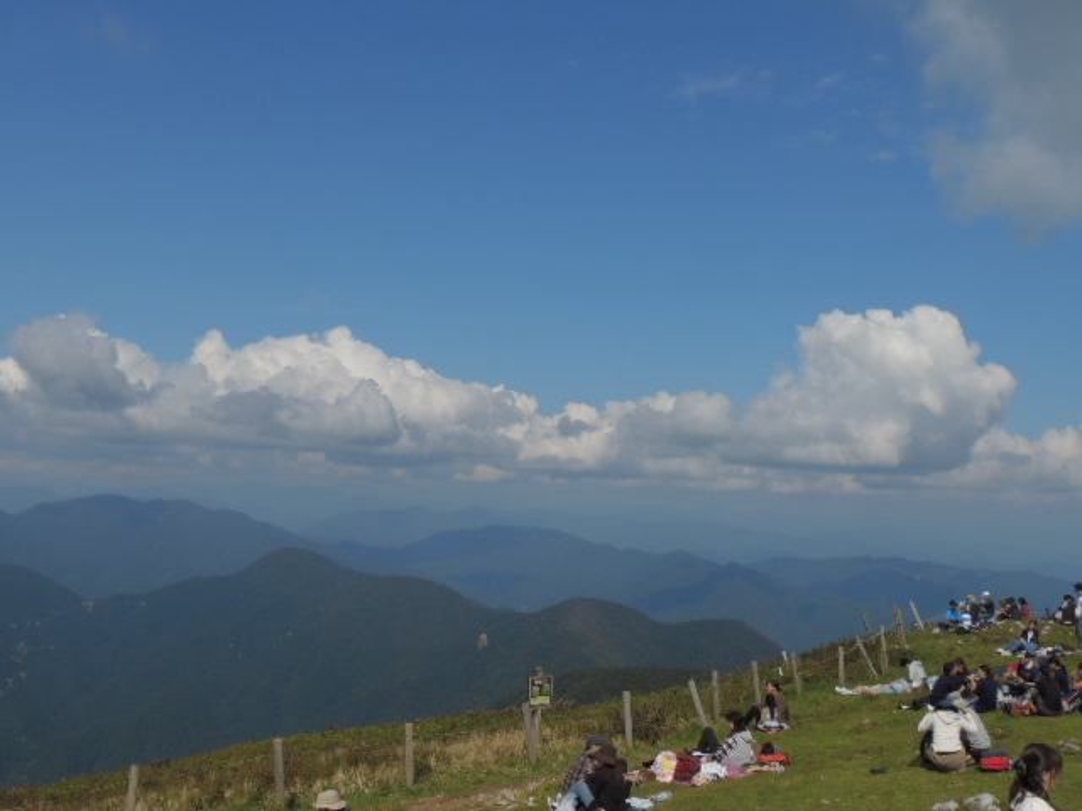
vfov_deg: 36.0
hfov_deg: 46.8
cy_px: 406
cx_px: 541
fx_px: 1250
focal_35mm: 40
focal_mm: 7.1
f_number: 4.7
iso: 100
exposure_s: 1/1600
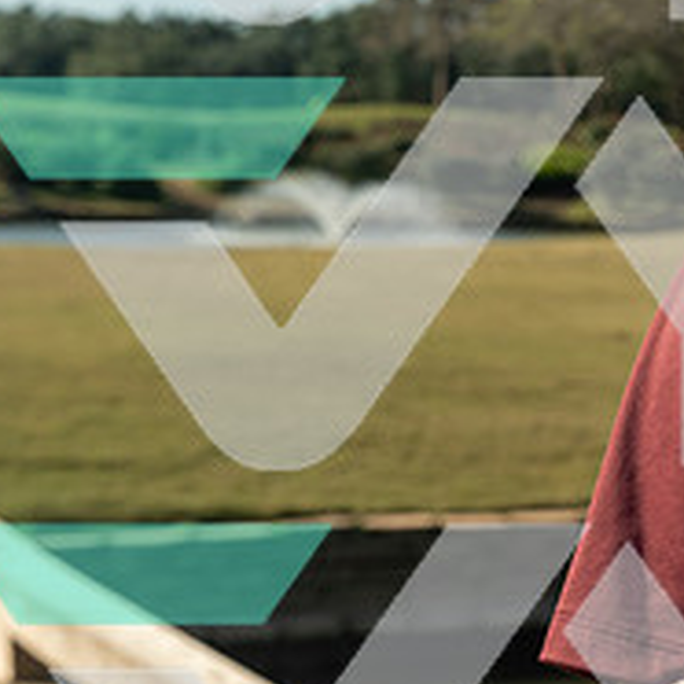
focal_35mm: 130
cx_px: 897
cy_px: 274
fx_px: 2906
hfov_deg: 13.0
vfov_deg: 13.4
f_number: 5.6
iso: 500
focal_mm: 49
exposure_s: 1/200
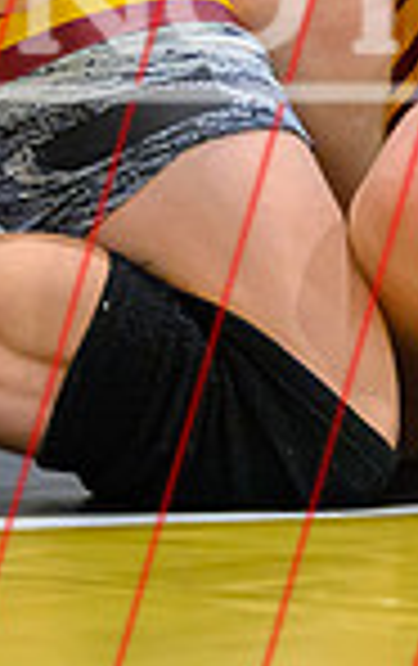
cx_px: 478
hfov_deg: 1.9
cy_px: 33
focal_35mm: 690
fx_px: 12528
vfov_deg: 3.0
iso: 6400
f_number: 2.8
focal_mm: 155
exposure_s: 1/640
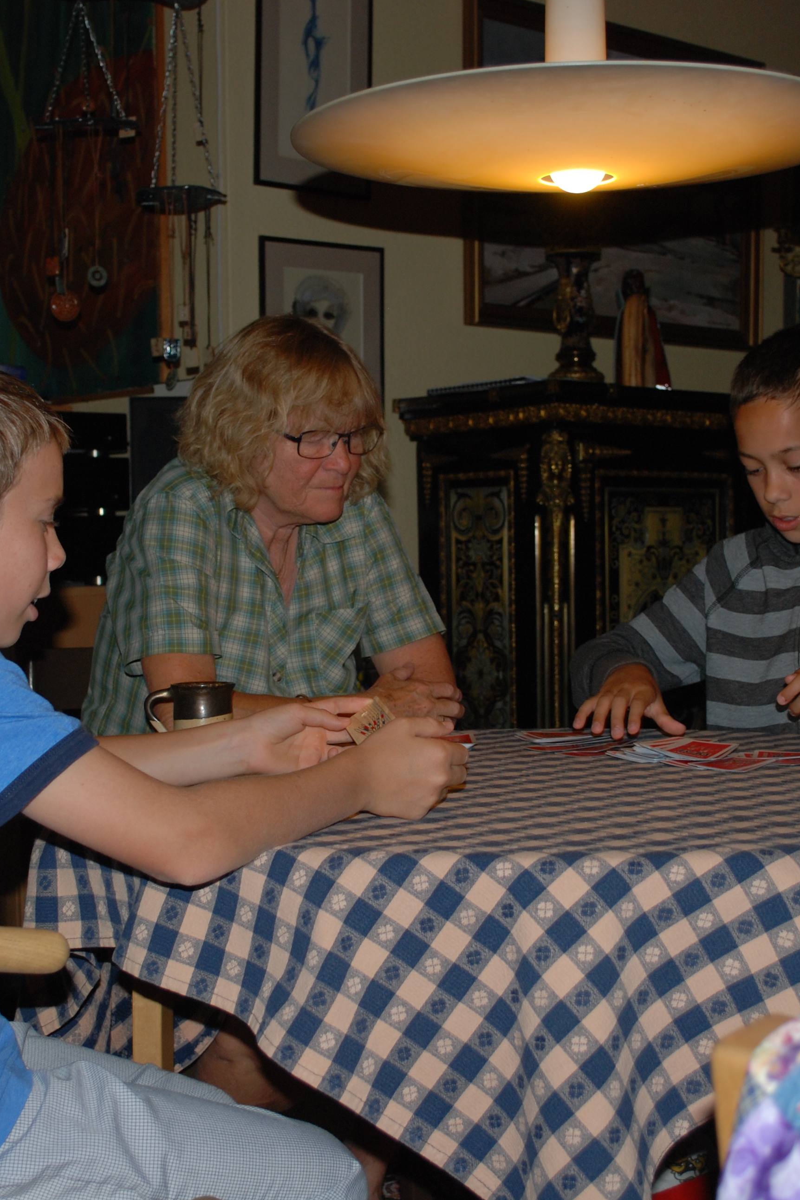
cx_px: 394
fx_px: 1800
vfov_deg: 36.9
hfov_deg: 25.1
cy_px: 600
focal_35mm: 54
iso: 200
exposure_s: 1/60
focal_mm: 24
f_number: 4.2
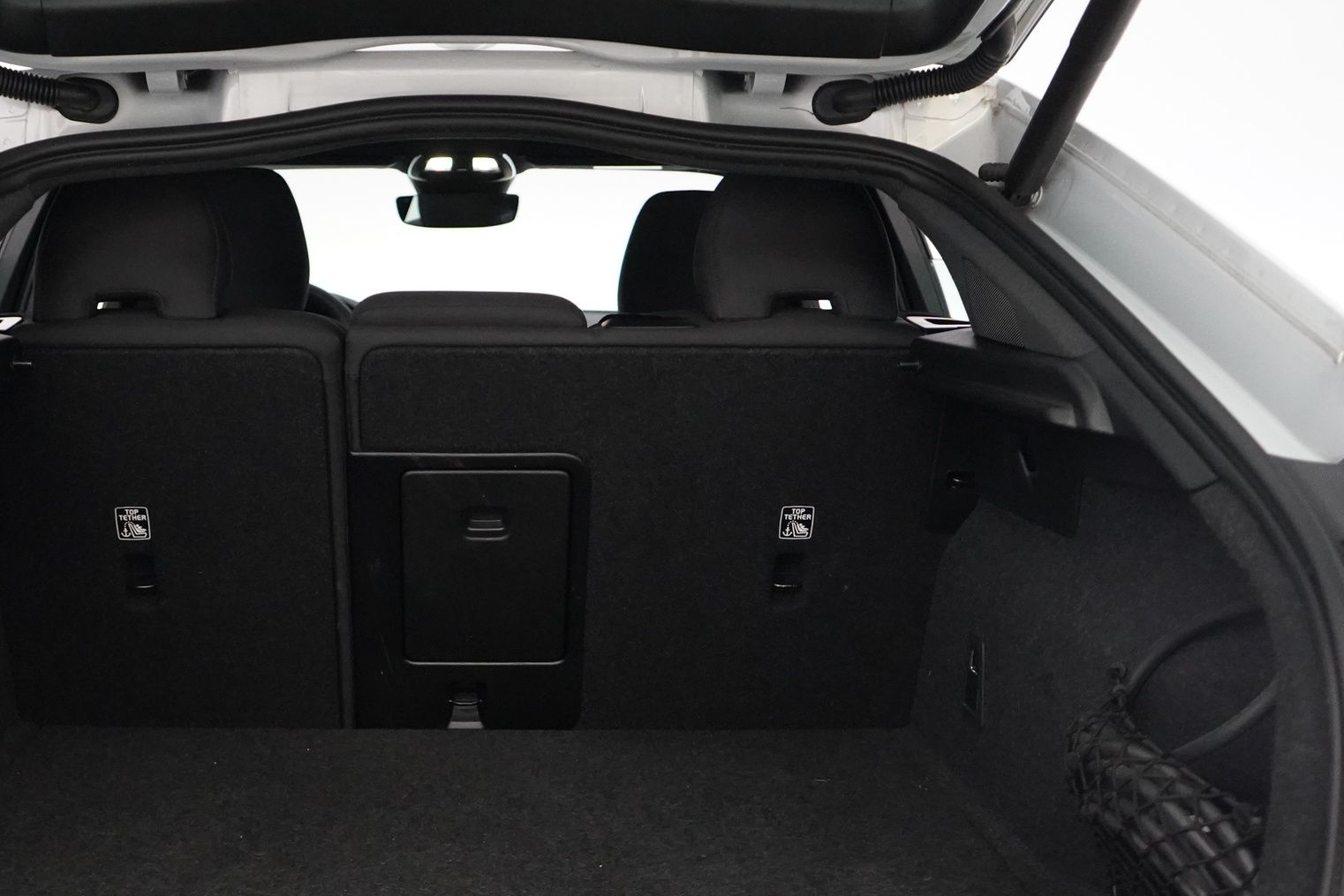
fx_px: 1717
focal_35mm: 46
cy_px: 488
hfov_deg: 42.2
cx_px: 461
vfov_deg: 29.2
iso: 10000
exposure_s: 1/160
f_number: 3.5
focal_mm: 28
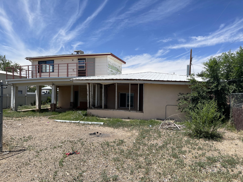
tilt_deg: +0.9
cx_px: 122
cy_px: 91
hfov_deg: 67.3
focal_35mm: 26
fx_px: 183
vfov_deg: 53.1
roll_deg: -1.6
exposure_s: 1/6993
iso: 50
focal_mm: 5.1
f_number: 1.6
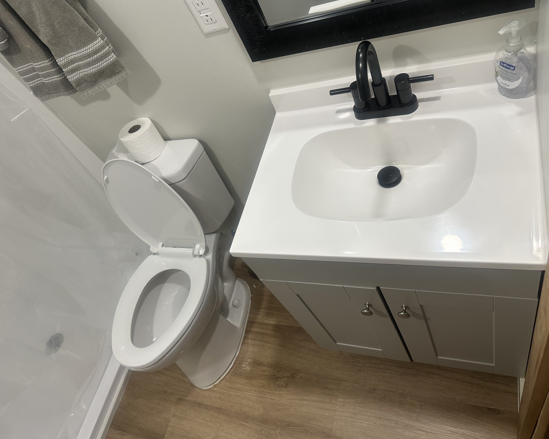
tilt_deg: -47.5
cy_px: 222
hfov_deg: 66.0
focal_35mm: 26
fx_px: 422
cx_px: 271
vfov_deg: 54.9
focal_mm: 6.86
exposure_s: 1/121
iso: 100
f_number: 1.78
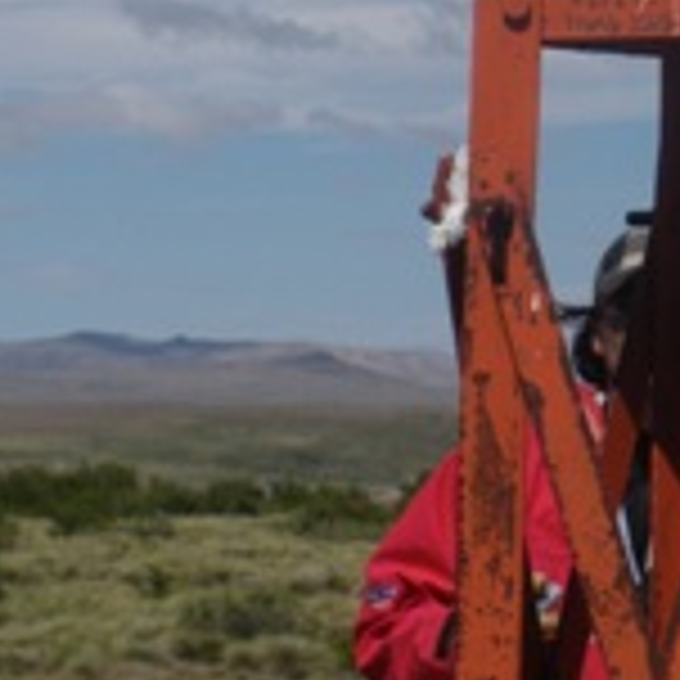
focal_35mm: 205
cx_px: 455
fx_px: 4556
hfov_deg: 8.5
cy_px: -23
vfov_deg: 8.5
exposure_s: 1/800
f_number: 4.8
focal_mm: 14.1
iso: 64
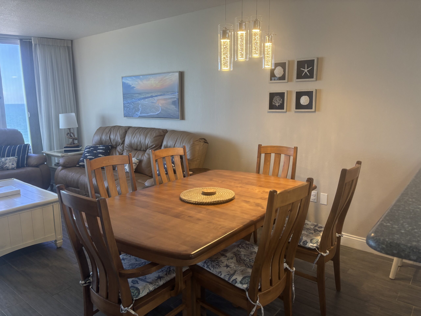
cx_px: 210
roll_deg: -0.2
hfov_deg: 67.3
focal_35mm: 26
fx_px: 316
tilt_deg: -10.9
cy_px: 158
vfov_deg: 53.1
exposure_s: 1/120
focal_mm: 5.96
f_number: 1.6
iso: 100
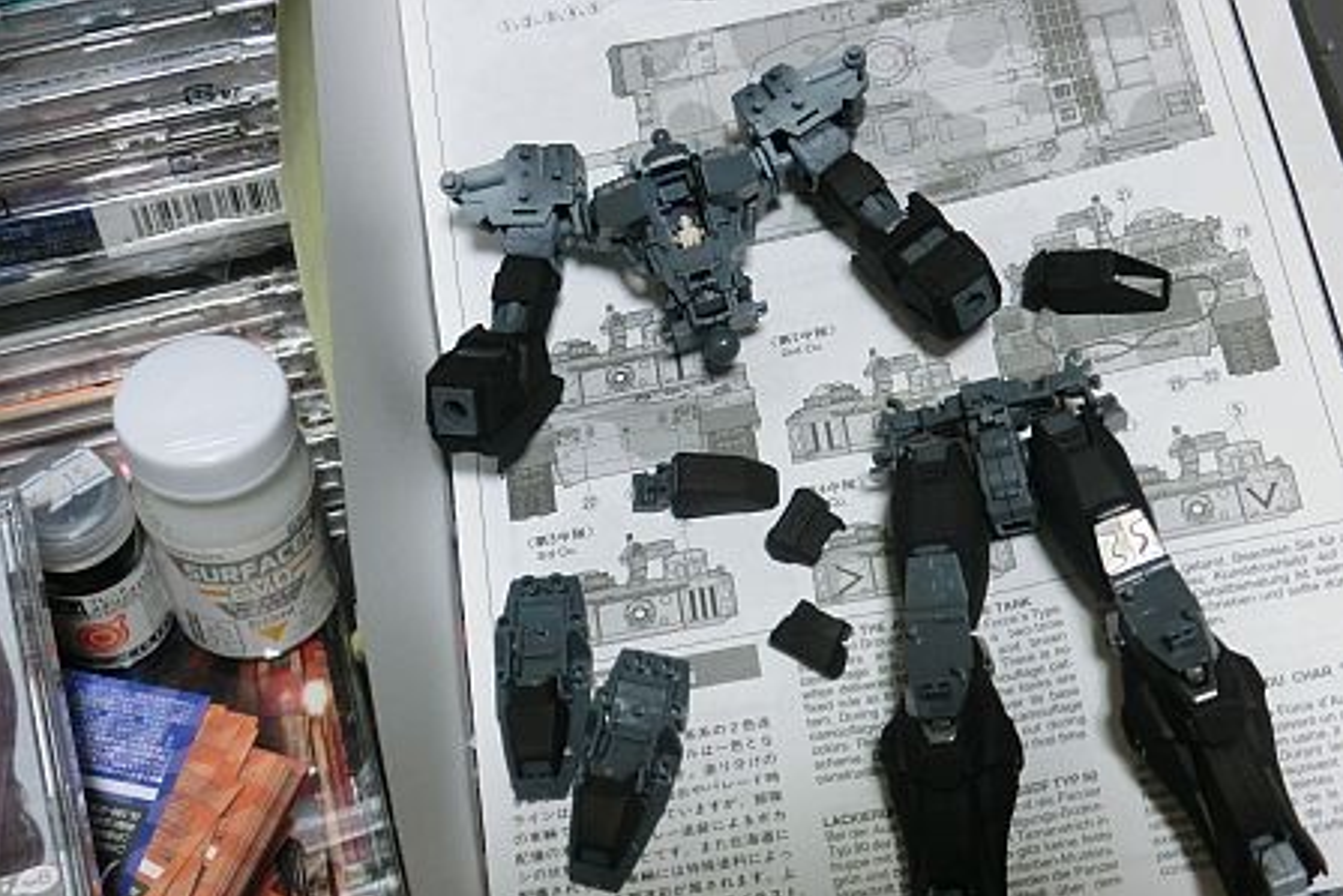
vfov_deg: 29.2
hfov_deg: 42.7
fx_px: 1717
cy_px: 503
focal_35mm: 46
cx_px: 672
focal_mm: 7.9
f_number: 3.4
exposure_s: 1/60
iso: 800
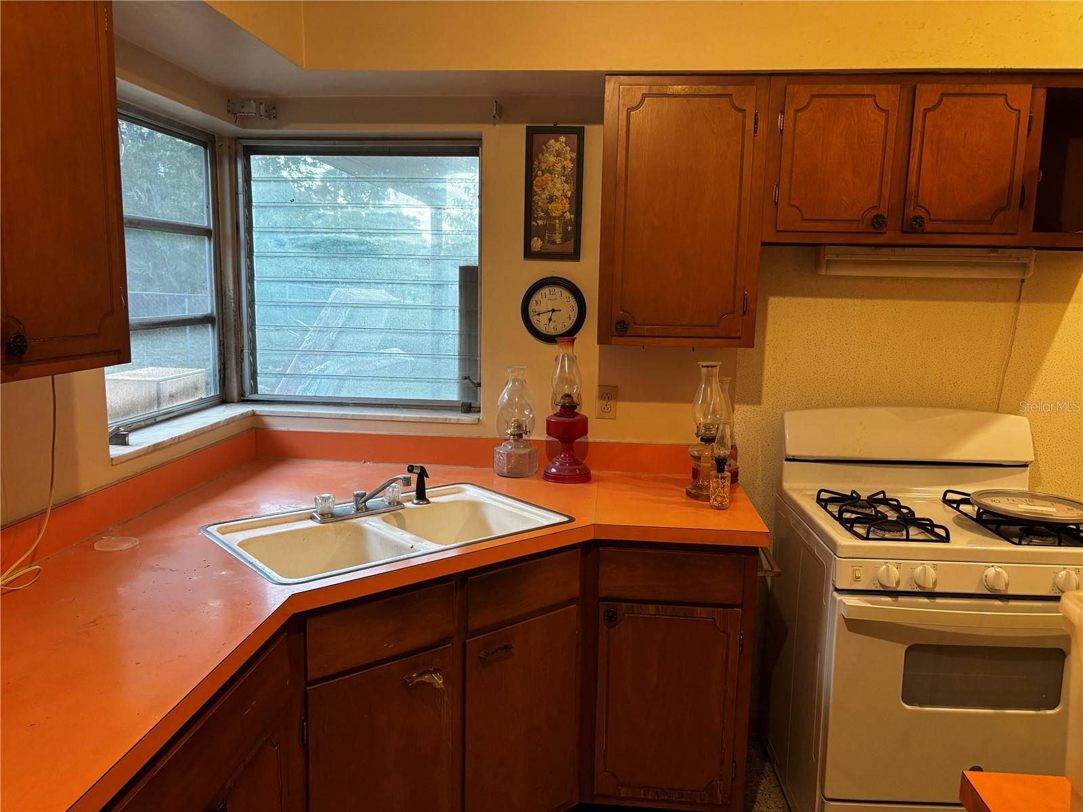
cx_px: 542
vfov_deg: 53.1
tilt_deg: -8.9
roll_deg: -1.0
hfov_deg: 67.3
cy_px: 406
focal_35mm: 26
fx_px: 813
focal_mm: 5.96
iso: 200
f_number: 1.6
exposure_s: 1/60
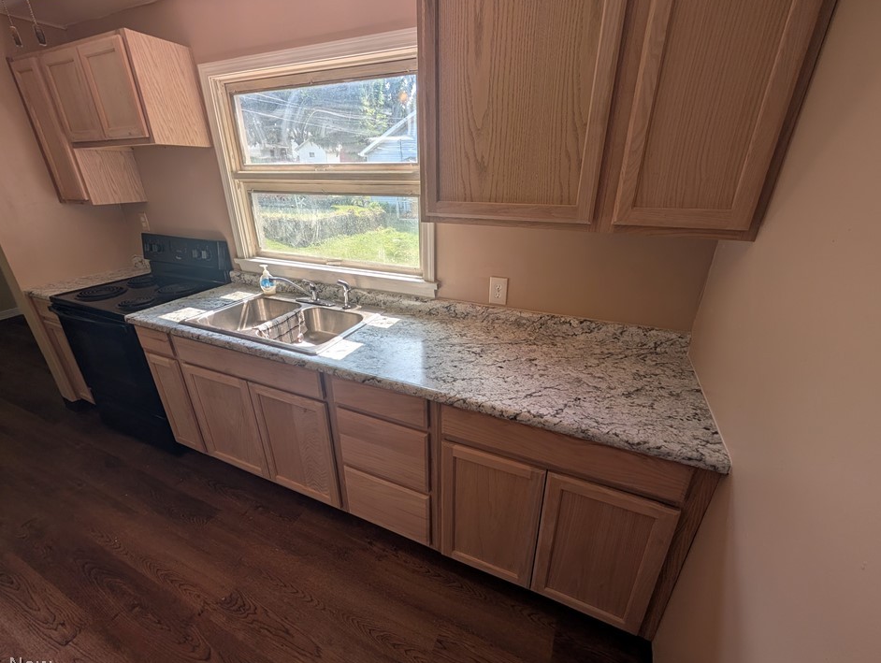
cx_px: 433
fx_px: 331
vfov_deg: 90.0
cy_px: 322
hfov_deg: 106.1
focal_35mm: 13
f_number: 1.7
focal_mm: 2.02
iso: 54
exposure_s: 1/623
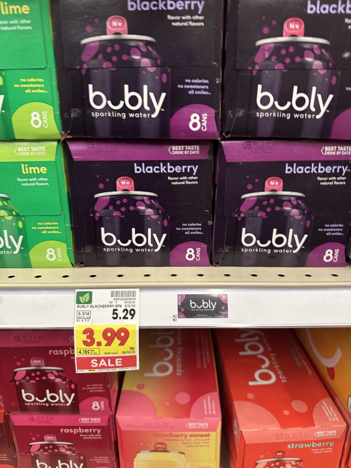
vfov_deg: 71.6
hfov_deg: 56.8
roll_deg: +2.3
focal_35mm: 24
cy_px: 234
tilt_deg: -20.1
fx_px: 324
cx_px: 176
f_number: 1.78
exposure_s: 1/41
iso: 160
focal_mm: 6.86
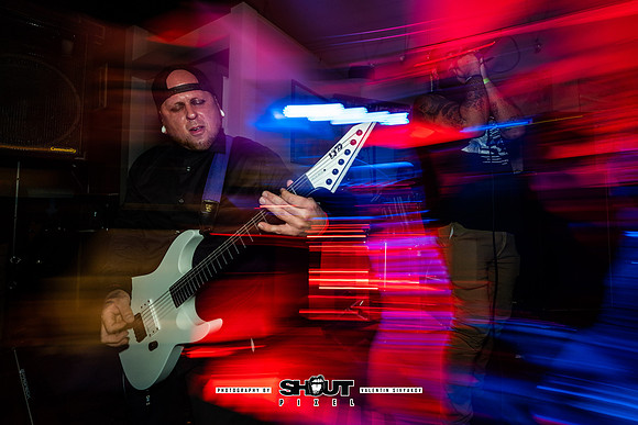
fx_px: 295
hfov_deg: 94.4
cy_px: 172
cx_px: 320
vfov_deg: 70.9
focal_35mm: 17
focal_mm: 14
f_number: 2.8
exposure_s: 1/8
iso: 160
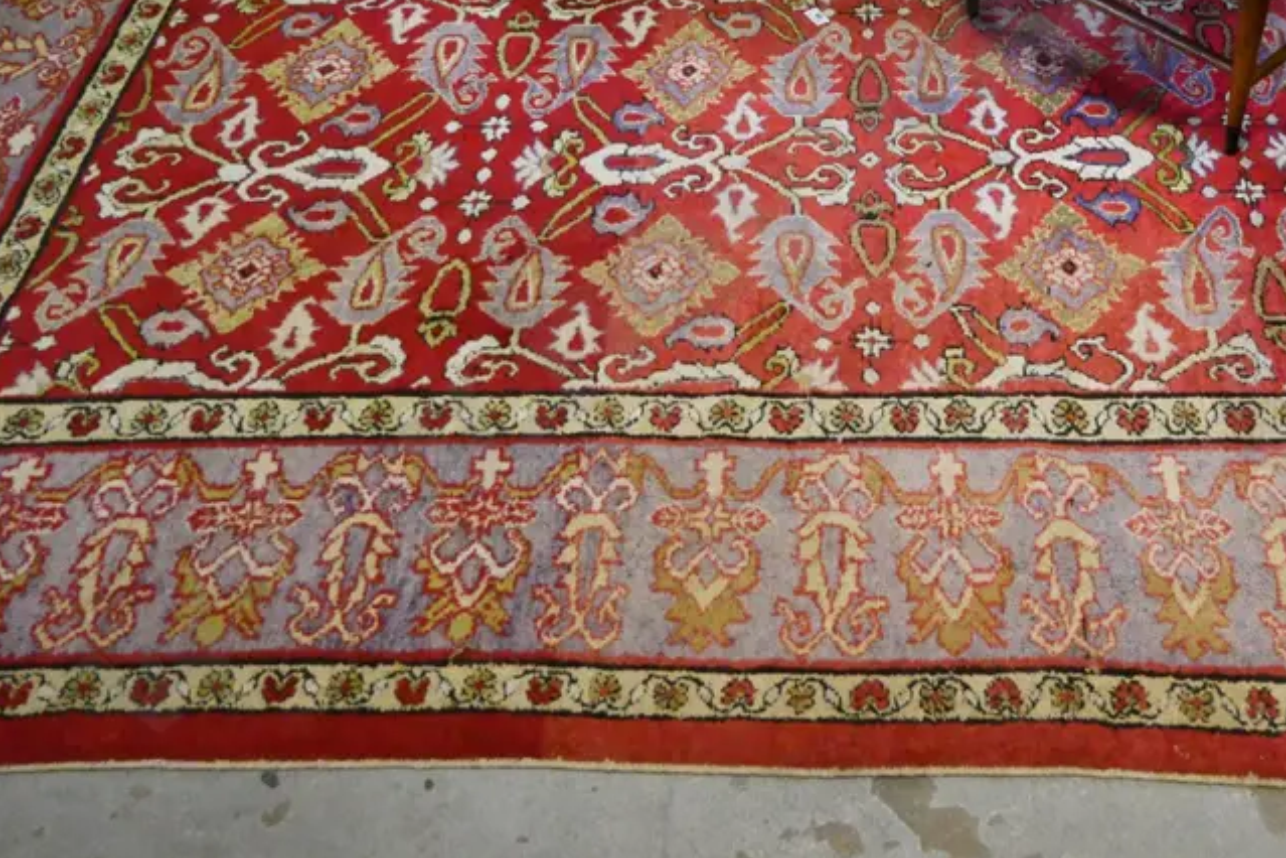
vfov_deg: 26.1
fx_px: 1786
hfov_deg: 38.8
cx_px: 922
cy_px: 93
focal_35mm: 50
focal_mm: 15
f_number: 4.1
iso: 3200
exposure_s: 1/320
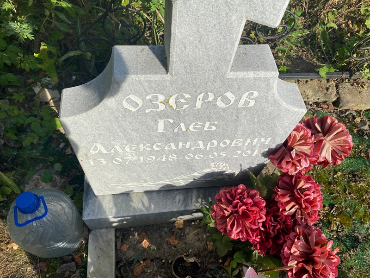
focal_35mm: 26
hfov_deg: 67.3
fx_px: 278
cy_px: 139
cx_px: 185
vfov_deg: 53.1
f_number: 1.8
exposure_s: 1/2688
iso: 32
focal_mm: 4.25
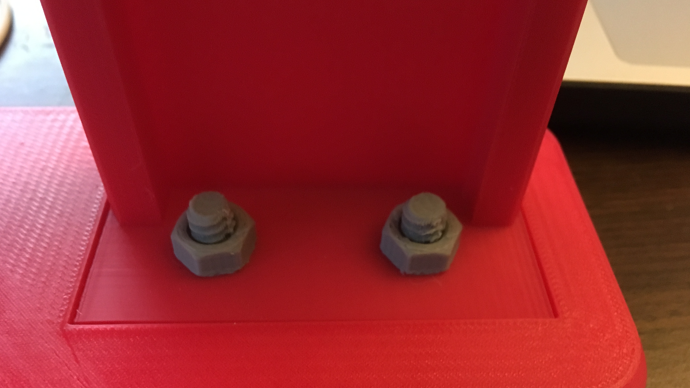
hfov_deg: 61.0
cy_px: 232
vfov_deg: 36.5
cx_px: 345
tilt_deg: -48.3
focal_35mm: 32
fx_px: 585
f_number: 2.2
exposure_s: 1/15
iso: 640
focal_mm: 4.15
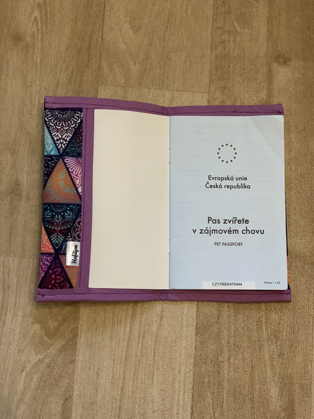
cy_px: 210
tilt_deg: -79.8
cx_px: 157
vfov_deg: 36.8
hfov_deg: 28.0
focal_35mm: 52
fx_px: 629
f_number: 2.4
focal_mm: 6
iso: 320
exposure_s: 1/33
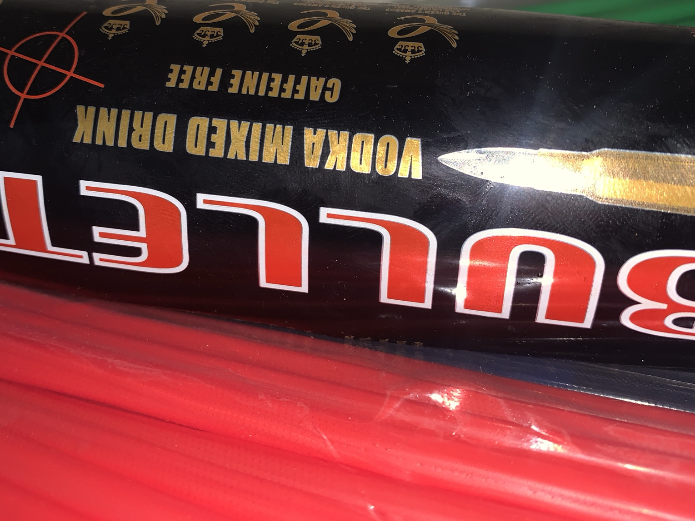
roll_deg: +8.3
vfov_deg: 41.4
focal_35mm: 34
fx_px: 683
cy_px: 182
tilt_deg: -30.5
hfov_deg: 53.9
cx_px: 356
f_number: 1.8
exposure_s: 1/12
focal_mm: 4.25
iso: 25
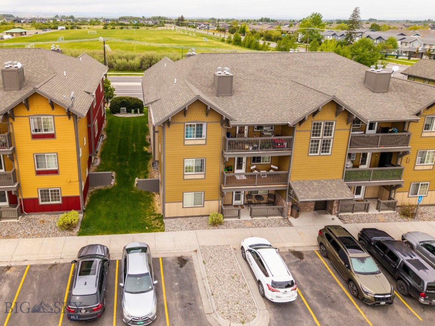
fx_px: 302
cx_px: 218
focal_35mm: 24
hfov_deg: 71.6
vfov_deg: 56.8
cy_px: 163
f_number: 1.8
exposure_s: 1/50
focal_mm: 8.67
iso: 160
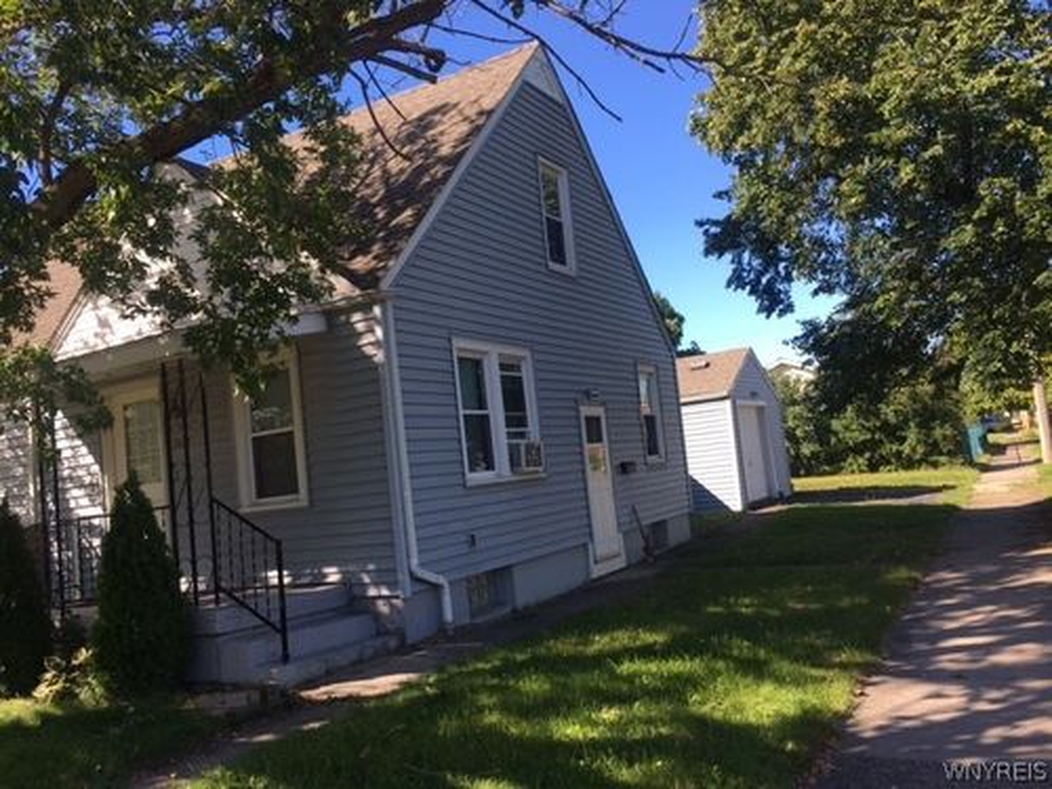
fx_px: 881
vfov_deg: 48.2
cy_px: 394
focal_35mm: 29
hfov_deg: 61.7
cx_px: 526
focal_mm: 4.15
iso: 25
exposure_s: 1/447
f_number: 2.2
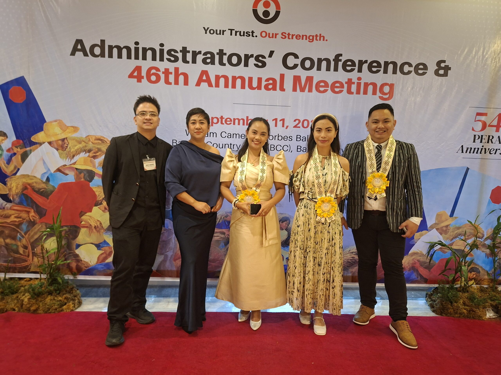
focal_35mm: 23
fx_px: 333
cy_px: 188
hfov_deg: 73.9
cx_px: 250
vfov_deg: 58.9
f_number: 1.8
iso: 640
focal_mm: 5.54
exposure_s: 1/24
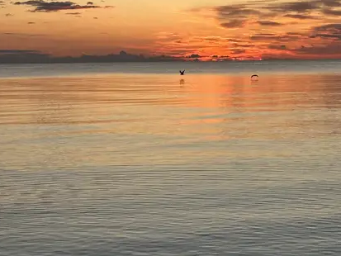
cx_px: 206
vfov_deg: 15.8
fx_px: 916
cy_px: 75
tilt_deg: +0.3
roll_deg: -0.9
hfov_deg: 21.0
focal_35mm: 93
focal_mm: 6.86
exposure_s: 1/962
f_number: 1.78
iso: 64
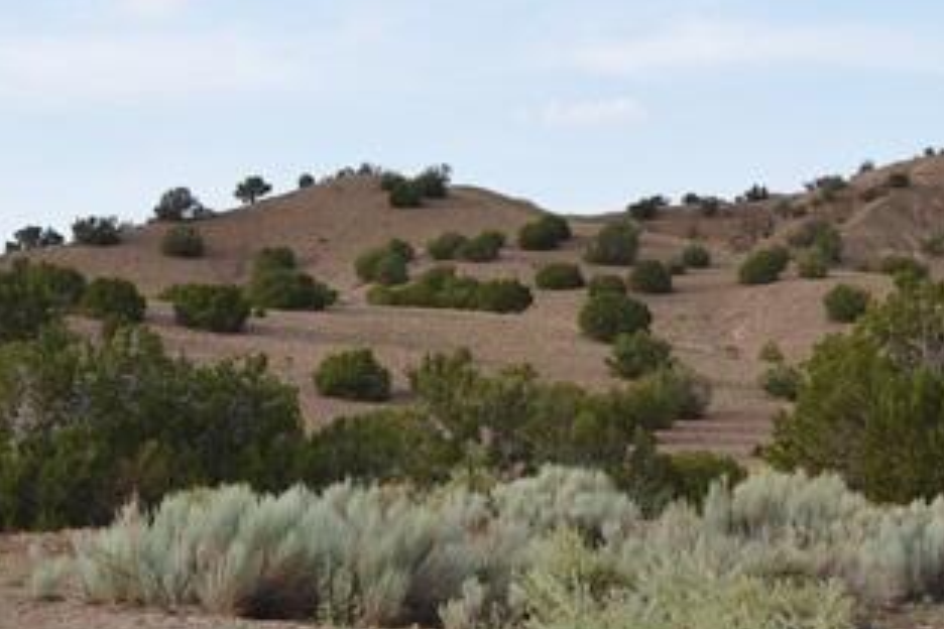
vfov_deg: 13.2
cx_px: 418
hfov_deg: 19.6
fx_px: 2727
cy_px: 260
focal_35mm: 104
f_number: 7.1
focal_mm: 36
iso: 100
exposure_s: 1/200
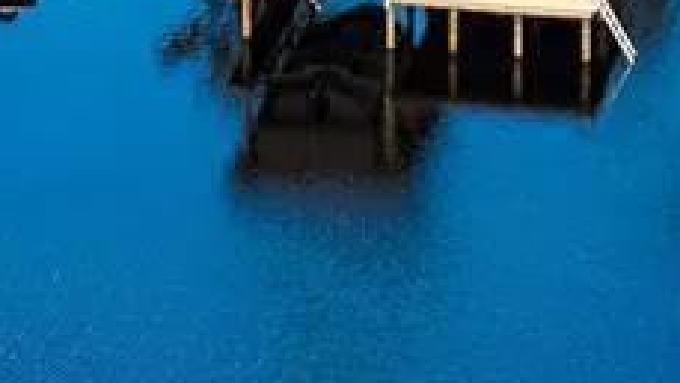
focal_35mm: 341
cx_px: 401
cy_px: -710
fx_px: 6151
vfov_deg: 3.5
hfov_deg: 6.3
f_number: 2.8
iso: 100
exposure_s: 1/30
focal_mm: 19.4
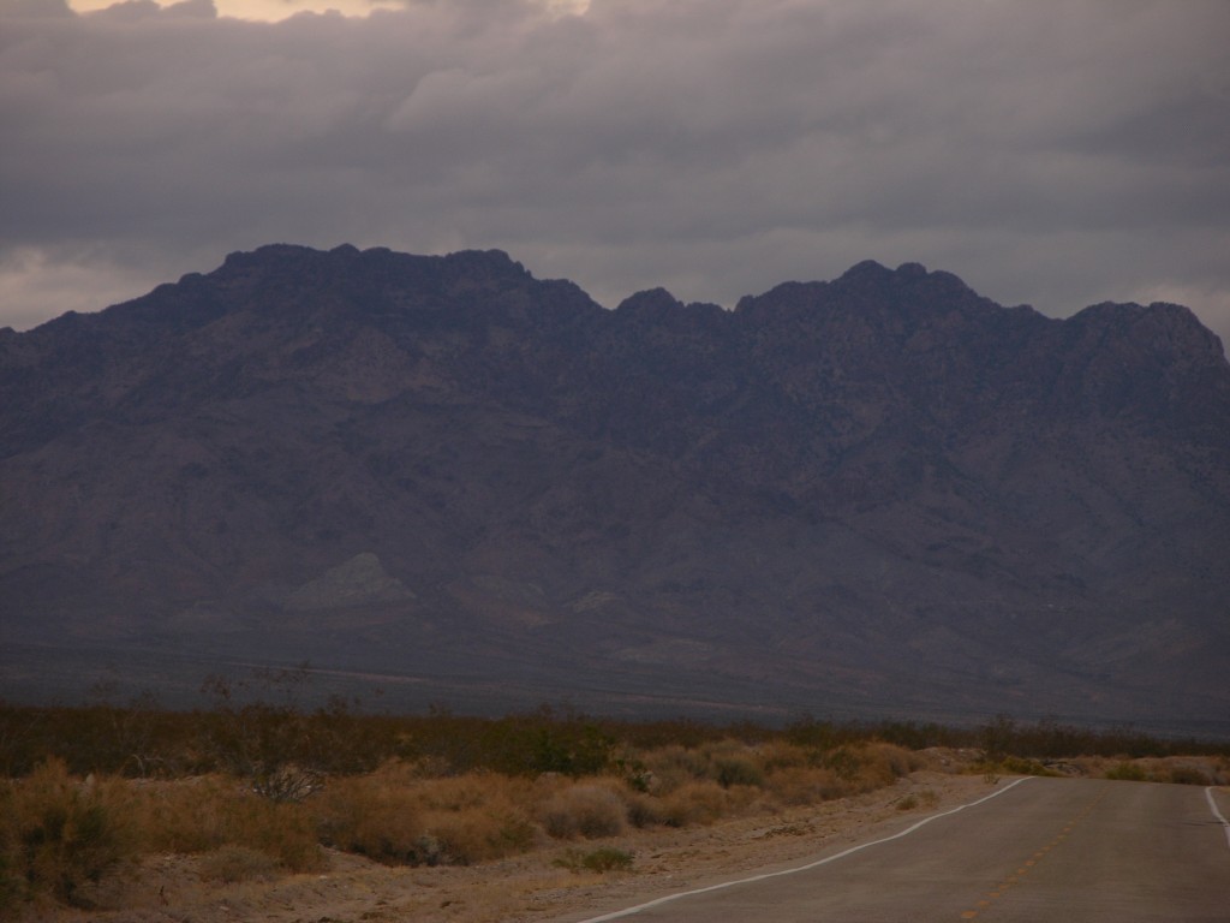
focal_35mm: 240
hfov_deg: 8.2
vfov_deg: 6.2
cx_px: 615
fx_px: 8528
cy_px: 462
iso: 50
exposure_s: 1/116
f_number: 4.2
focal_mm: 61.5
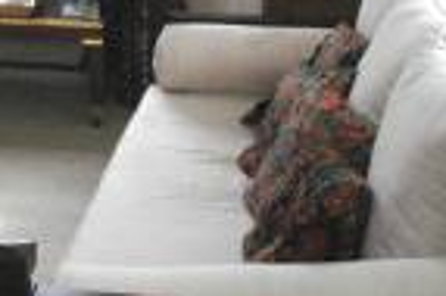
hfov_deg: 20.2
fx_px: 1200
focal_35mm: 97
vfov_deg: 13.6
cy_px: -69
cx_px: -25
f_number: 7.1
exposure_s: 1/200
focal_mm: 18
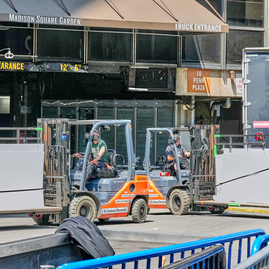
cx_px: 123
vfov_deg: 11.8
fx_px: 1301
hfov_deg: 11.8
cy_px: 134
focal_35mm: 148
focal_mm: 77
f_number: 13
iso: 800
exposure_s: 1/250
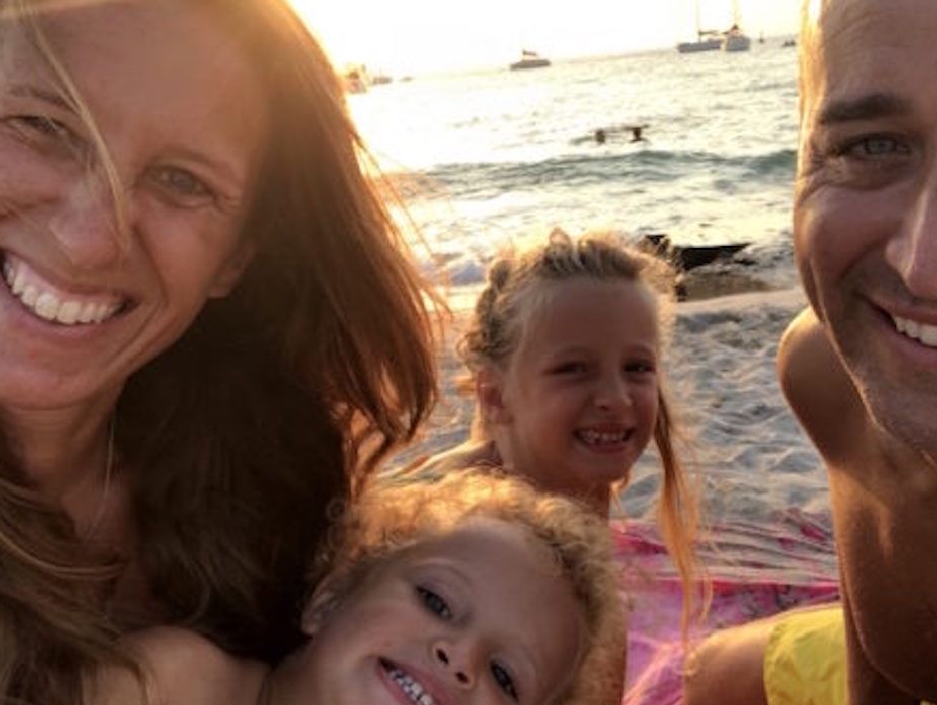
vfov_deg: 32.9
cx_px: 493
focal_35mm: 44
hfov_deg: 42.9
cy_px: 340
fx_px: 1192
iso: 40
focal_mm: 2.87
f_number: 2.2
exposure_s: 1/120
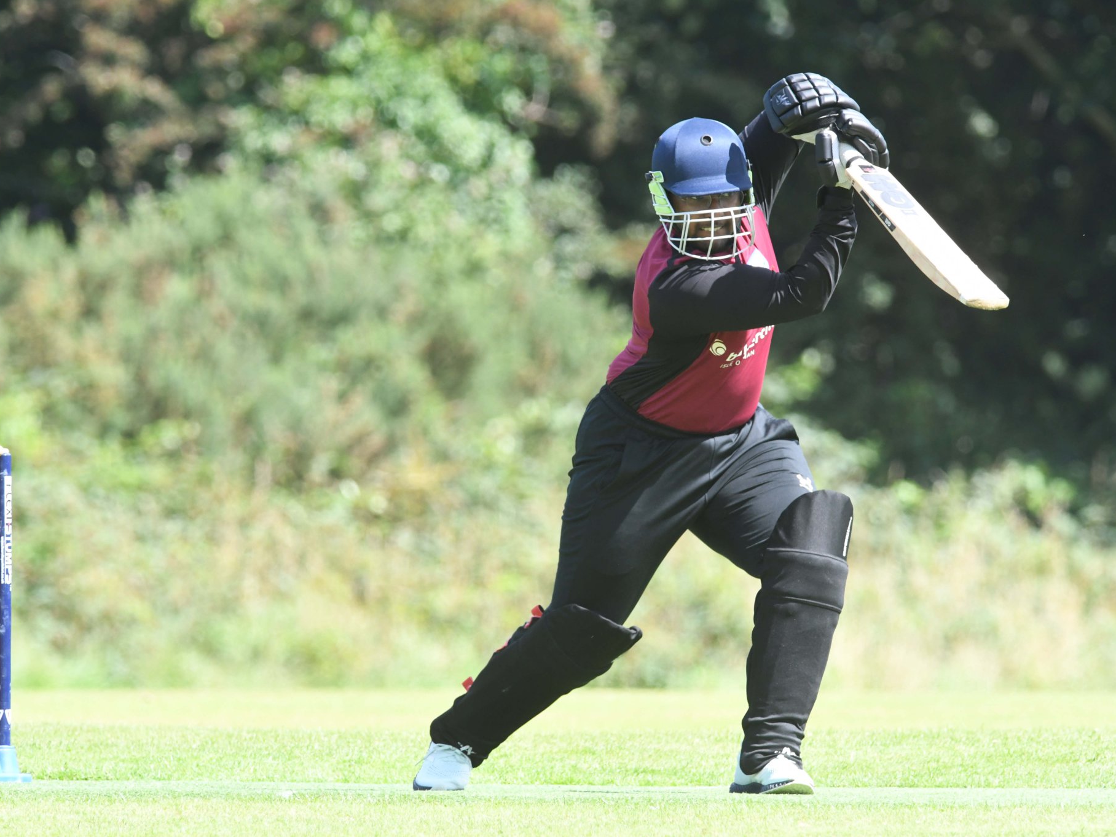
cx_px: 572
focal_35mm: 976
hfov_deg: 2.0
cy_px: 418
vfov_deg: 1.5
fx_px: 31466
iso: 1250
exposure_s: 1/500
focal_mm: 600
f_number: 13
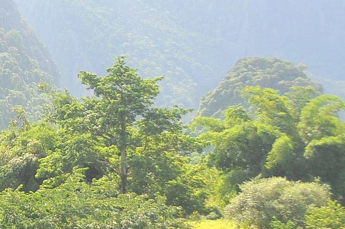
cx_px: -253
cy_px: 196
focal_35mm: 158
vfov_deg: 8.6
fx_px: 1512
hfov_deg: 12.1
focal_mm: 22
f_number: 4
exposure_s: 1/640
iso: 250
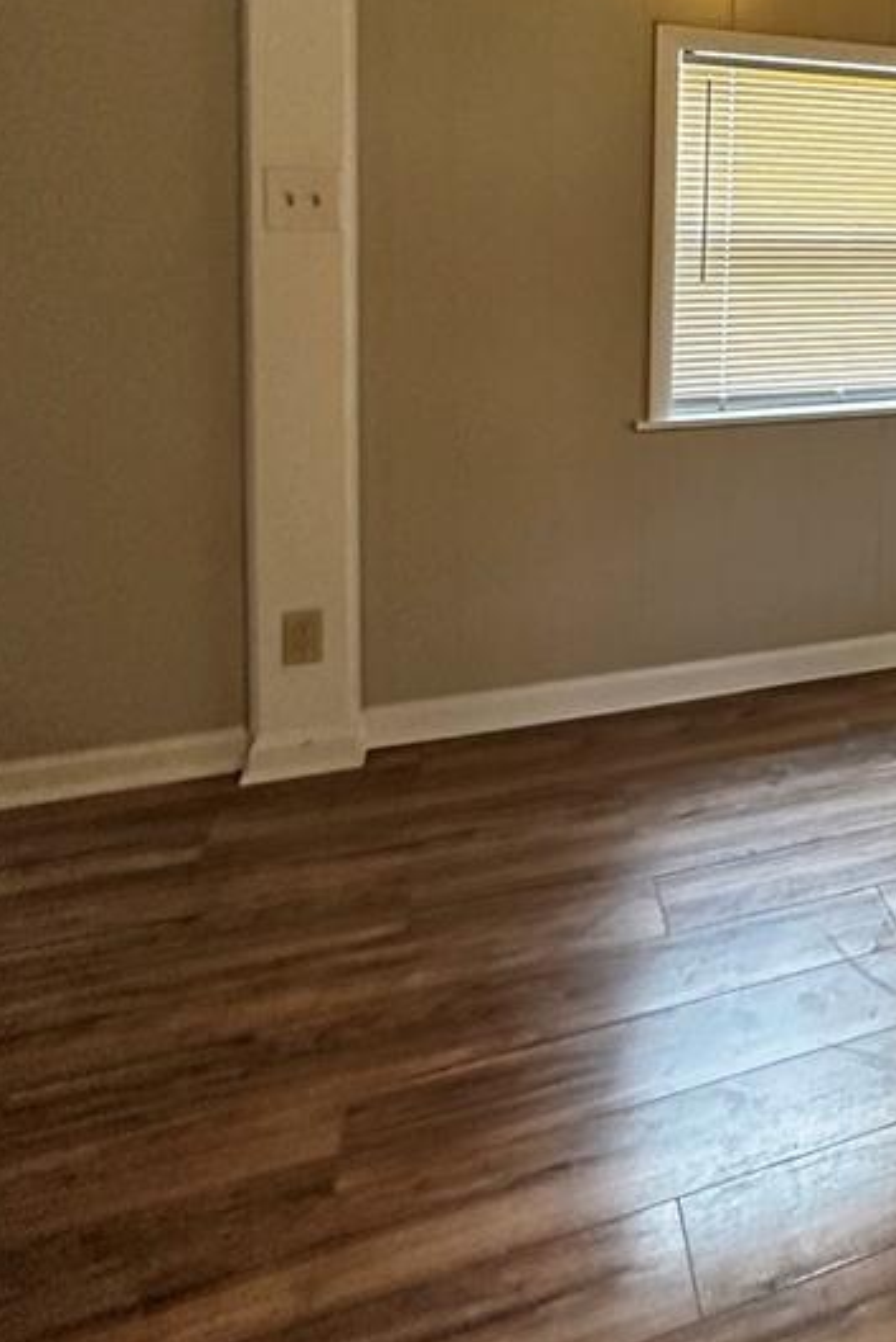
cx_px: 1127
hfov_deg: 31.8
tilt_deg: -4.9
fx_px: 1231
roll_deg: -2.2
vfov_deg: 53.6
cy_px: 277
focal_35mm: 33
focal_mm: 2.22
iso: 400
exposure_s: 1/60
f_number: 2.2
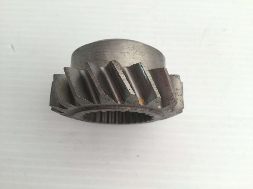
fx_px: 227
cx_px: 126
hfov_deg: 58.4
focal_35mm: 31
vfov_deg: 45.4
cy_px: 94
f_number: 2.4
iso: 50
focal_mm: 3.3
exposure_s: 1/30
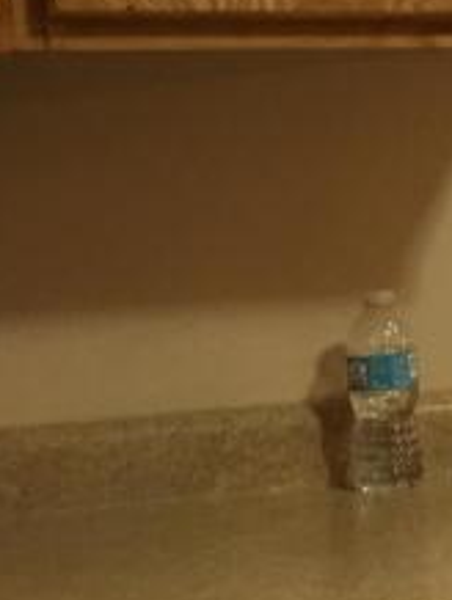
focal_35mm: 136
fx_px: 2363
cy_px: 355
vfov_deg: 14.5
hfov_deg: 8.8
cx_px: 1384
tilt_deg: -7.1
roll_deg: +0.3
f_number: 2.2
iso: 50
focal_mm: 4.15
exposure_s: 1/15
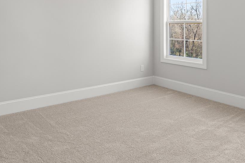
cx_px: 108
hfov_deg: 55.7
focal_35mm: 34
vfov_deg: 37.1
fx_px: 231
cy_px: 25
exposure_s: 1/5
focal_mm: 14
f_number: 5.6
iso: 400
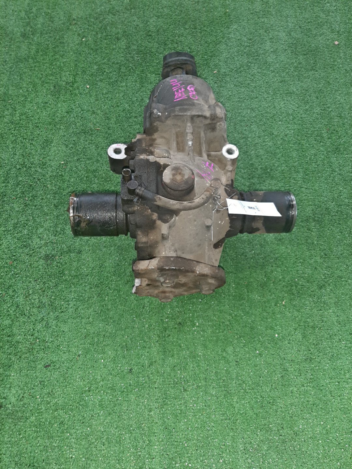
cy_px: 234
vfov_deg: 67.3
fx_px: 353
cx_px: 176
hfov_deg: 53.1
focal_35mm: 26
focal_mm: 3.93
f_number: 1.7
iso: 220
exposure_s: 1/50
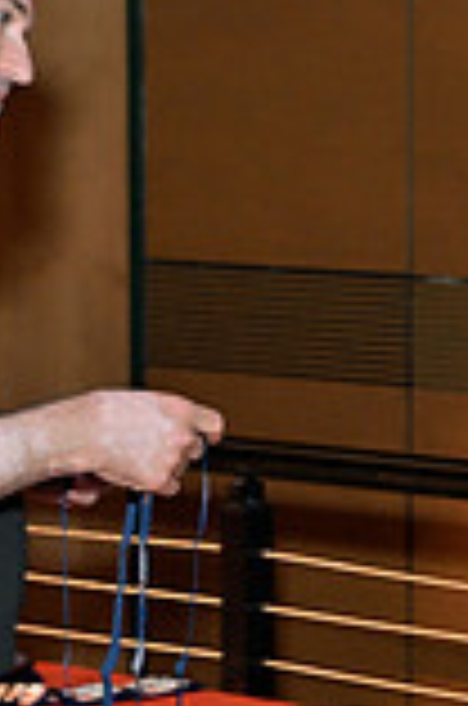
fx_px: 3192
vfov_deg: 12.6
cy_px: 416
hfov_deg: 7.7
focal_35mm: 163
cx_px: 1215
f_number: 4
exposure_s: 1/160
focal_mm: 44
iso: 2500
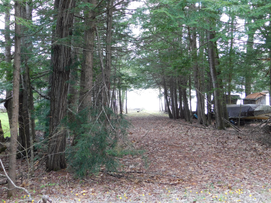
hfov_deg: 42.1
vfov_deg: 32.2
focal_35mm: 45
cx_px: 136
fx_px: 352
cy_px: 102
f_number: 3.7
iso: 125
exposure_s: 1/40
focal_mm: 8
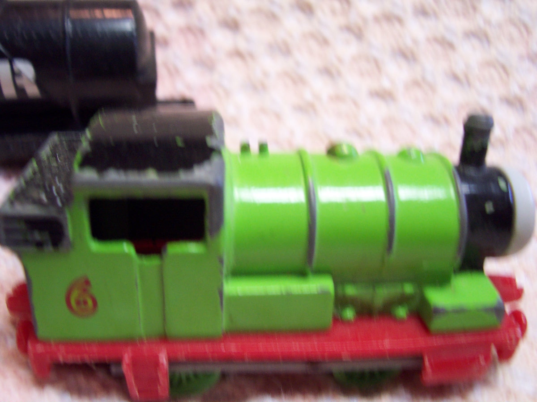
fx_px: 574
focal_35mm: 37
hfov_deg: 50.1
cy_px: 201
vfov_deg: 38.7
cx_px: 268
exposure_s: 1/30
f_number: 2.8
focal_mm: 5.6
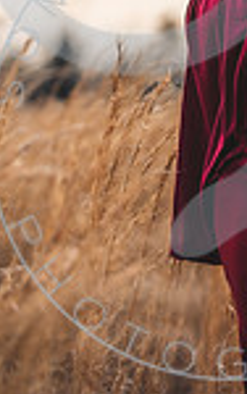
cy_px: -63
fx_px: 3128
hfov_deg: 4.5
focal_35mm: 291
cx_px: 349
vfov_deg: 7.2
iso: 100
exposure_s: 1/500
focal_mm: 95
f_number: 2.8
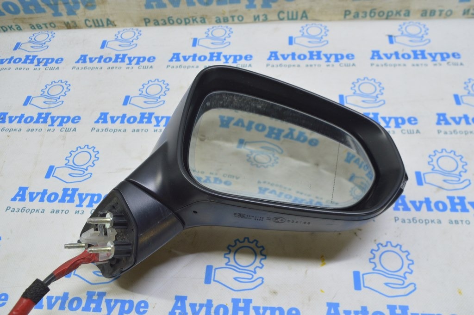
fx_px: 434
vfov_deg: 39.9
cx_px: 237
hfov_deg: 57.3
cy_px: 158
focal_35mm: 33
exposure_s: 1/20
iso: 400
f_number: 5.6
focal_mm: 22
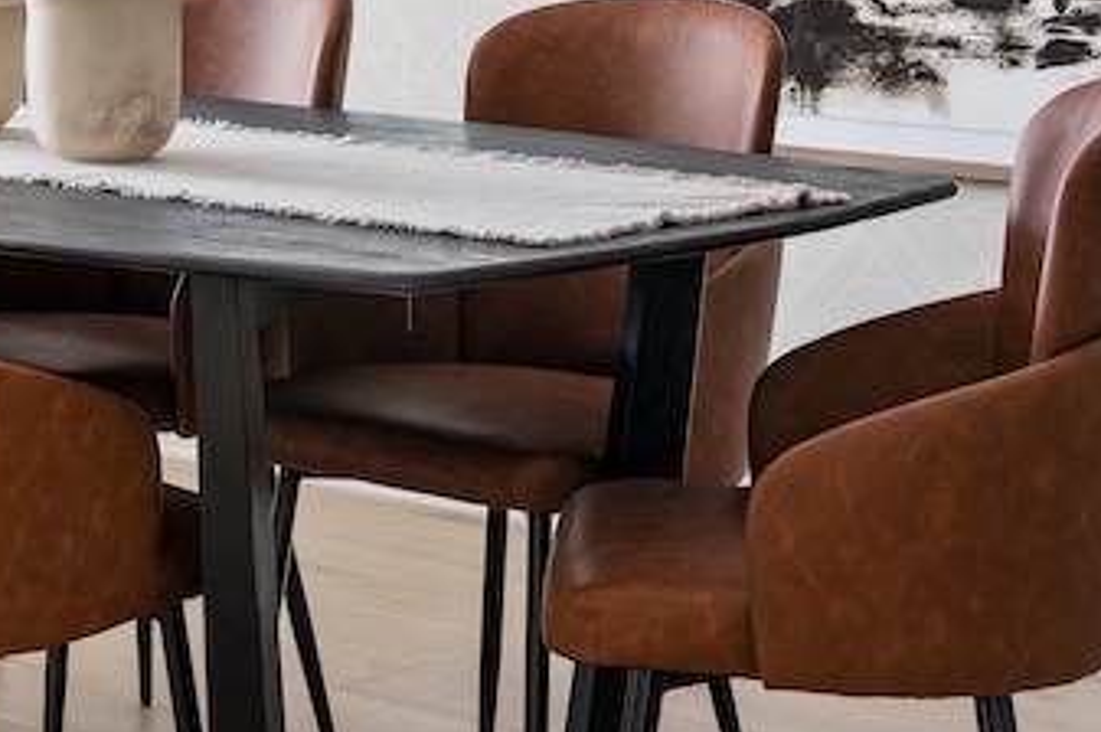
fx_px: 3758
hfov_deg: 16.6
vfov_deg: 10.8
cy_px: -247
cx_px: 268
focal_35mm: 123
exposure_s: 1
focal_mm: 36
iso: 80
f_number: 8
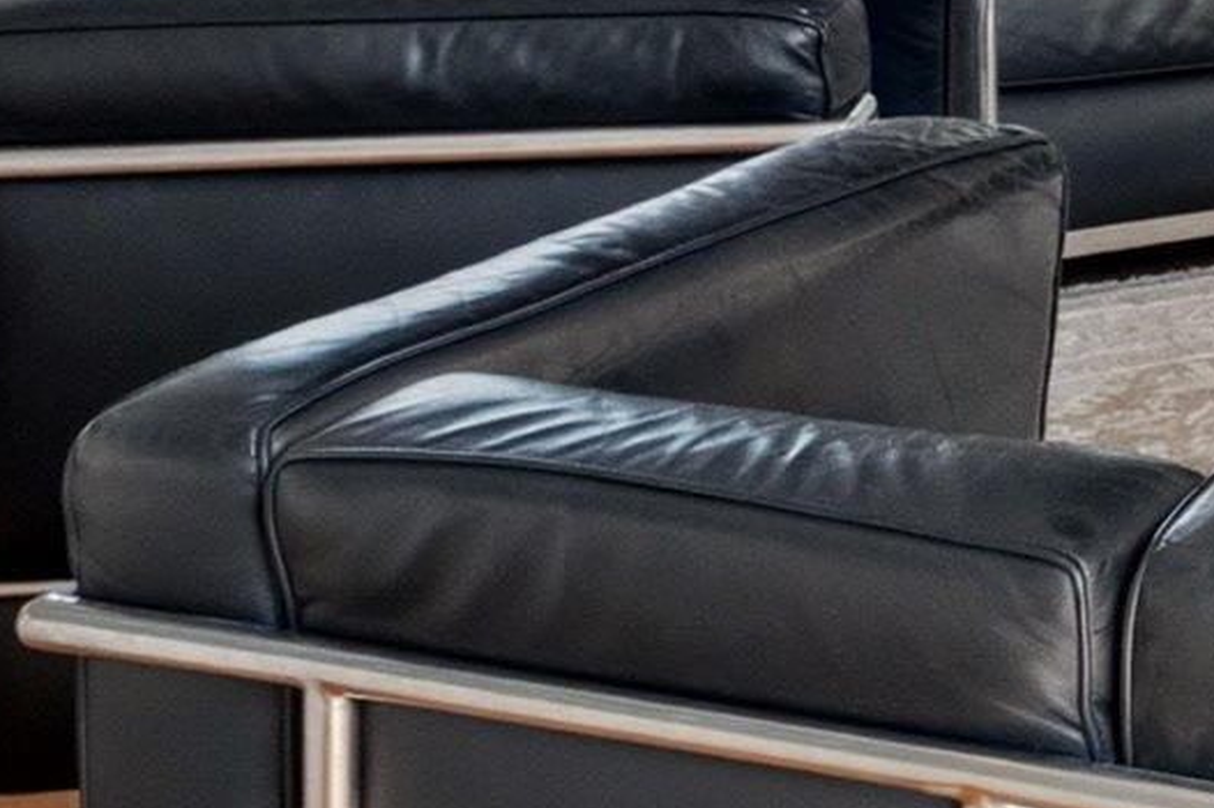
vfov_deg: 11.9
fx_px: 3540
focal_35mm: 105
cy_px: -721
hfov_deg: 16.8
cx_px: 2039
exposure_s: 1/4
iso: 640
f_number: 6.4
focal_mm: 11.9
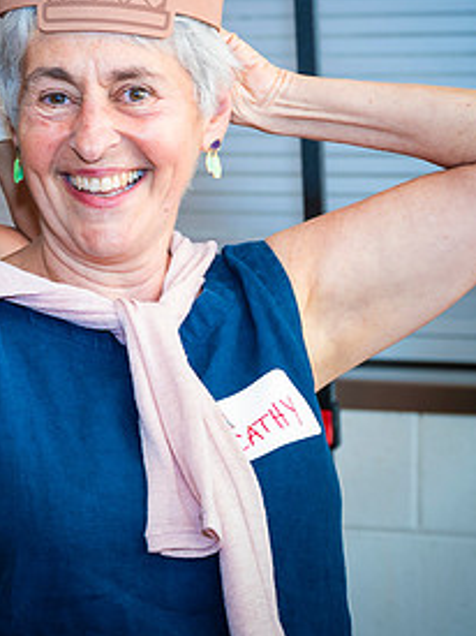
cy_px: 69
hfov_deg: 10.8
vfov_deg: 14.9
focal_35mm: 131
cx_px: -272
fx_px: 2404
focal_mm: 49
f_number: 4.5
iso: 400
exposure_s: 1/60
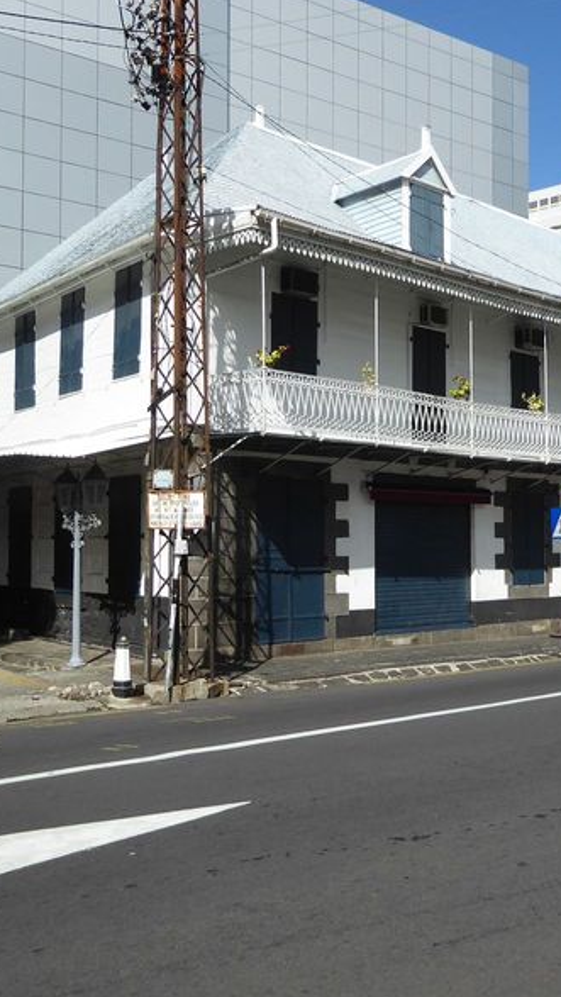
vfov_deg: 47.3
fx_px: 1136
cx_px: 422
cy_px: 502
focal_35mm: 43
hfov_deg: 27.3
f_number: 3.5
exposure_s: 1/1000
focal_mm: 5
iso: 80
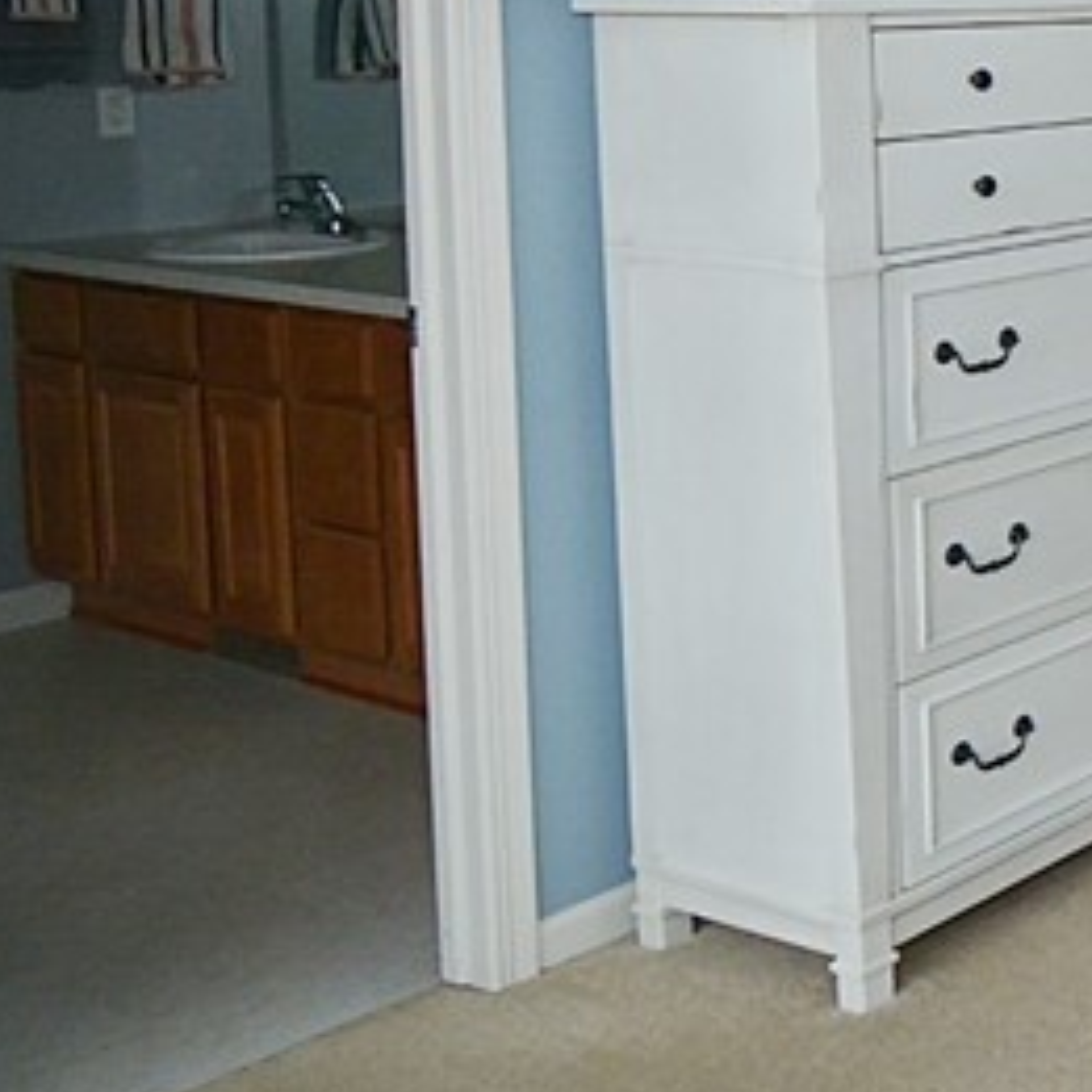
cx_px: 1845
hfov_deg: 22.6
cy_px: 88
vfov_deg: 30.6
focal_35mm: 53
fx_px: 1892
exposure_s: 1/160
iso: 1000
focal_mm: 10
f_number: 4.5
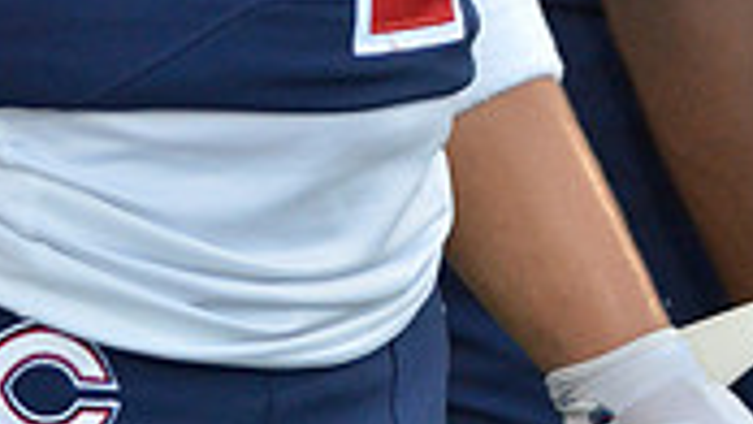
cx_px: 394
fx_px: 7290
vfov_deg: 3.3
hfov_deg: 5.9
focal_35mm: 365
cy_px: -666
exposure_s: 1/500
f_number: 4.5
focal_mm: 70
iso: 1800
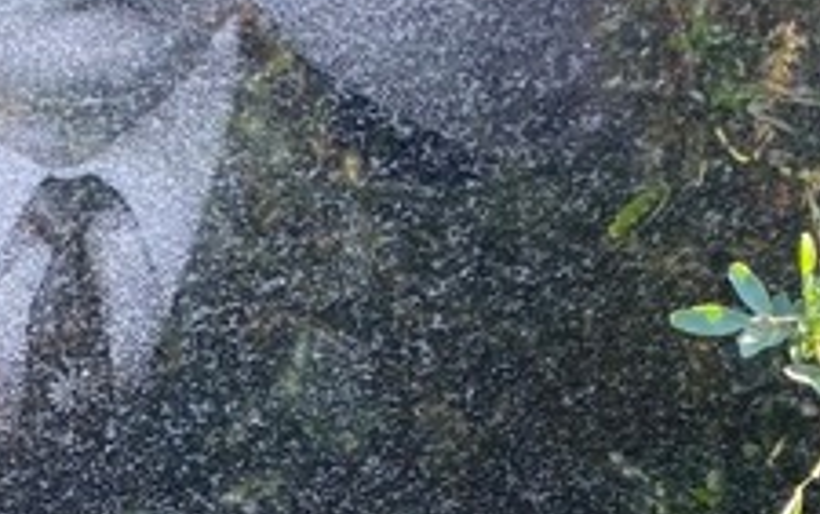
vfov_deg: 11.9
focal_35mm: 98
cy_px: 1035
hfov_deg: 20.5
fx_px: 2192
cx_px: 7
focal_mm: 4.25
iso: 40
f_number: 1.8
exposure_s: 1/122
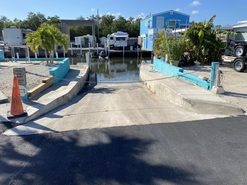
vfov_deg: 53.1
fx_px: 186
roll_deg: +0.5
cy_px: 92
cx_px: 124
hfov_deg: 67.3
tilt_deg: -15.5
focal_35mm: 26
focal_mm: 4.25
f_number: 1.8
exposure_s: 1/3125
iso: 32
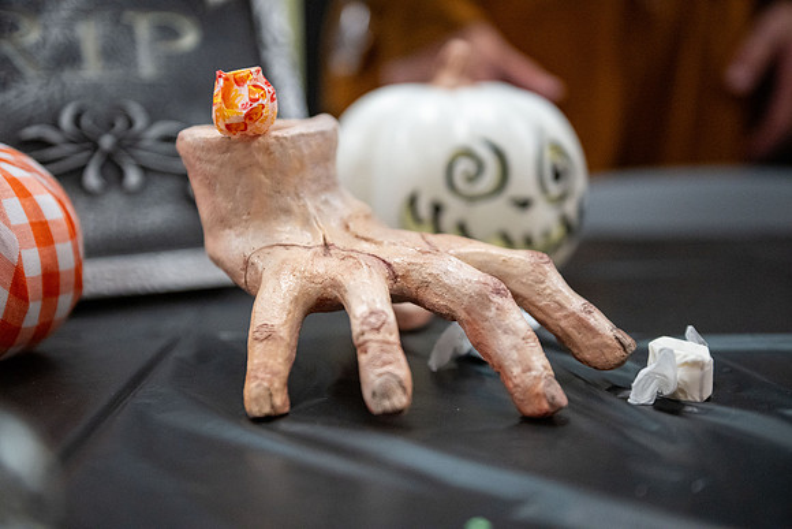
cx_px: 396
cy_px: 264
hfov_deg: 41.1
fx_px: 1056
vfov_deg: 28.1
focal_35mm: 48
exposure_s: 1/1600
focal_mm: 48
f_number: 2.8
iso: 3200
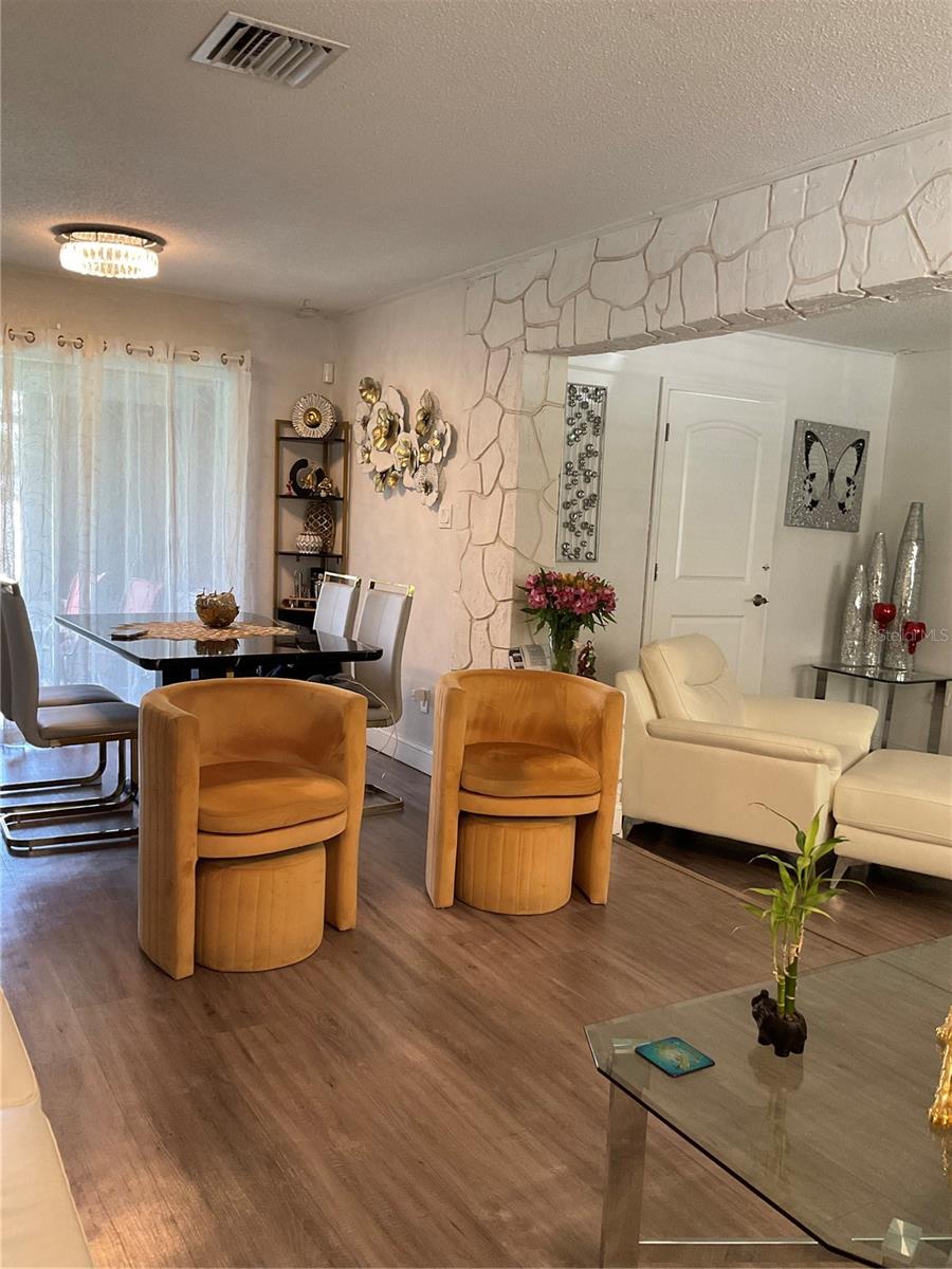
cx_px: 476
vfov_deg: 61.7
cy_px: 634
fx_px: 1063
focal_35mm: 29
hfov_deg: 48.2
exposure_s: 1/60
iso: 100
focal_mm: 3
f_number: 1.8
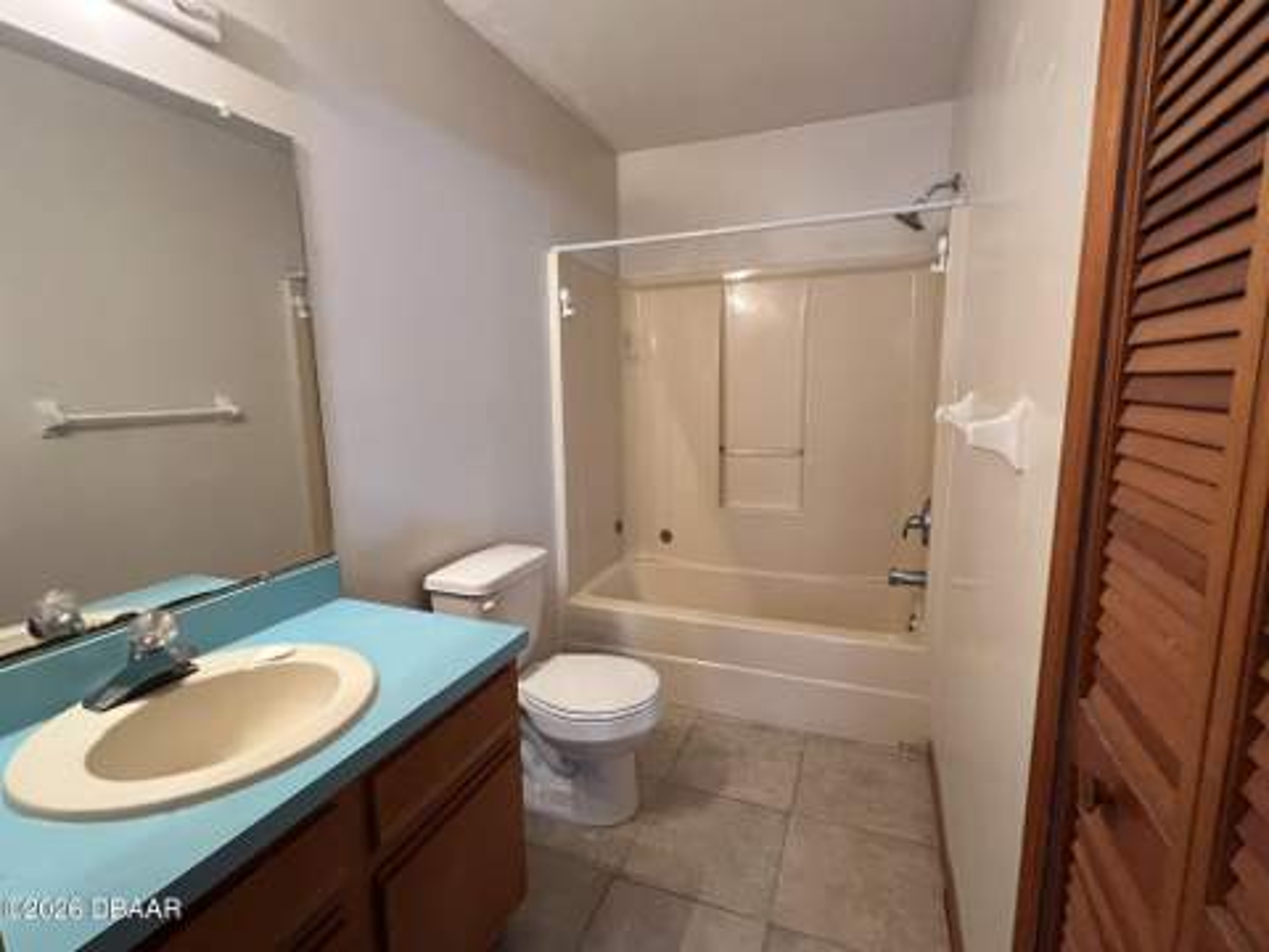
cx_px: 634
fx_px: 587
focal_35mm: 16
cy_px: 476
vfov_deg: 78.1
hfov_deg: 94.5
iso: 250
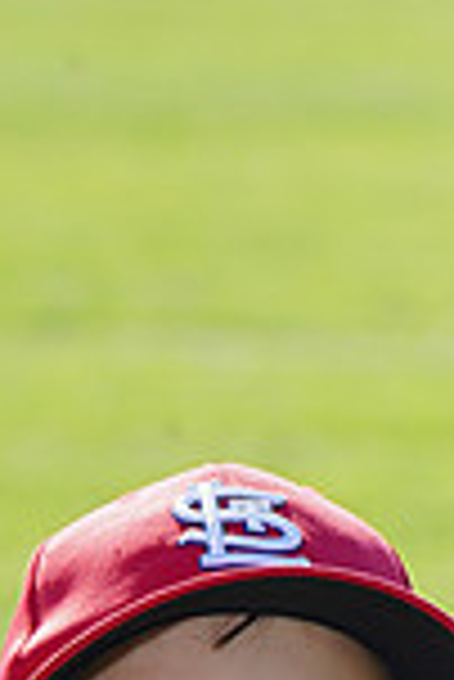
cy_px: 1058
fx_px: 14286
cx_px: 312
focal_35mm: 757
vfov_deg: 2.7
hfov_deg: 1.8
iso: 200
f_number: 10
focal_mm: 197
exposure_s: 1/200
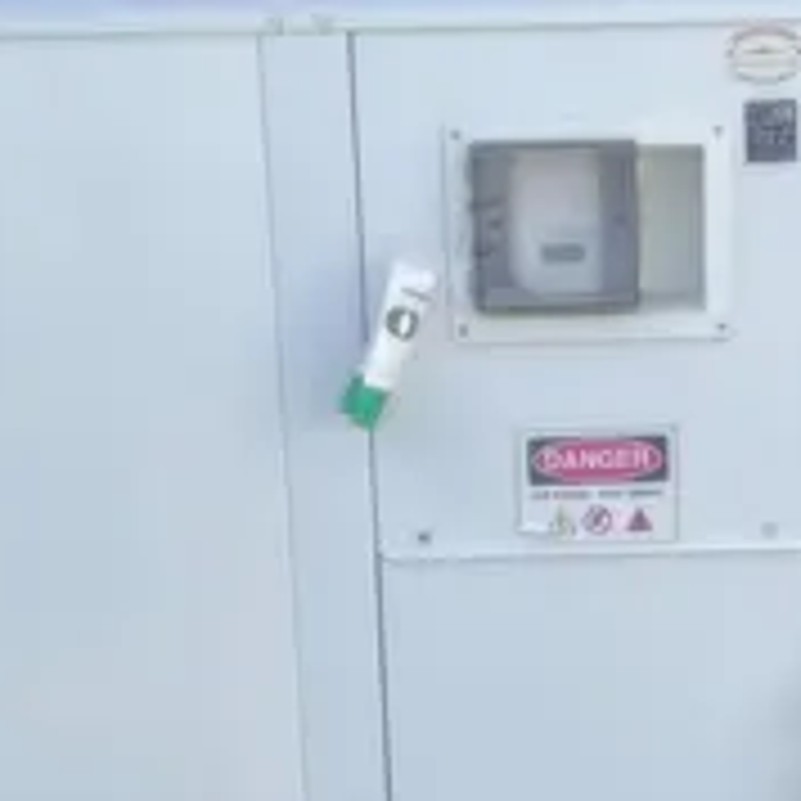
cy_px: 461
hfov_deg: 24.0
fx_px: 1859
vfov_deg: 24.3
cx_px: 630
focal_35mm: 71
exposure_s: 1/1748
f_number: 1.6
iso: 50
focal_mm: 5.1
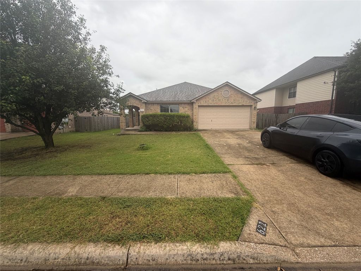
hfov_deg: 102.1
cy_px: 136
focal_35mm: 14
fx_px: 146
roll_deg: +0.6
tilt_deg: -6.6
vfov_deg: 85.7
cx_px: 180
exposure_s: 1/502
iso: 50
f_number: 2.2
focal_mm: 2.22
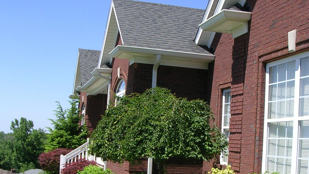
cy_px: 147
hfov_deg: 37.2
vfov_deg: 21.1
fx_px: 459
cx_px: 156
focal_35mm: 56
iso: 50
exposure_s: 1/230
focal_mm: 5.8
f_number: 5.6
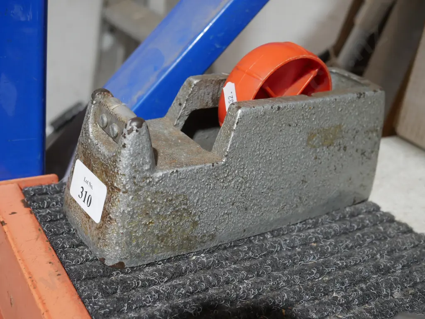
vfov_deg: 31.5
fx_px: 565
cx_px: 212
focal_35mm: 46
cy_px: 160
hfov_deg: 41.2
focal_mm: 23
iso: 1600
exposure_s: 1/60
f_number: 5.1
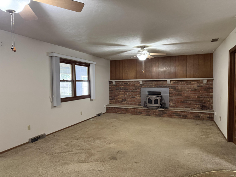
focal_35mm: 24
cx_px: 118
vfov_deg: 56.8
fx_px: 164
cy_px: 88
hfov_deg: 71.6
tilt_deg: -2.2
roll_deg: +0.6
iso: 800
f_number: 1.78
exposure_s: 1/60
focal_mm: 6.76
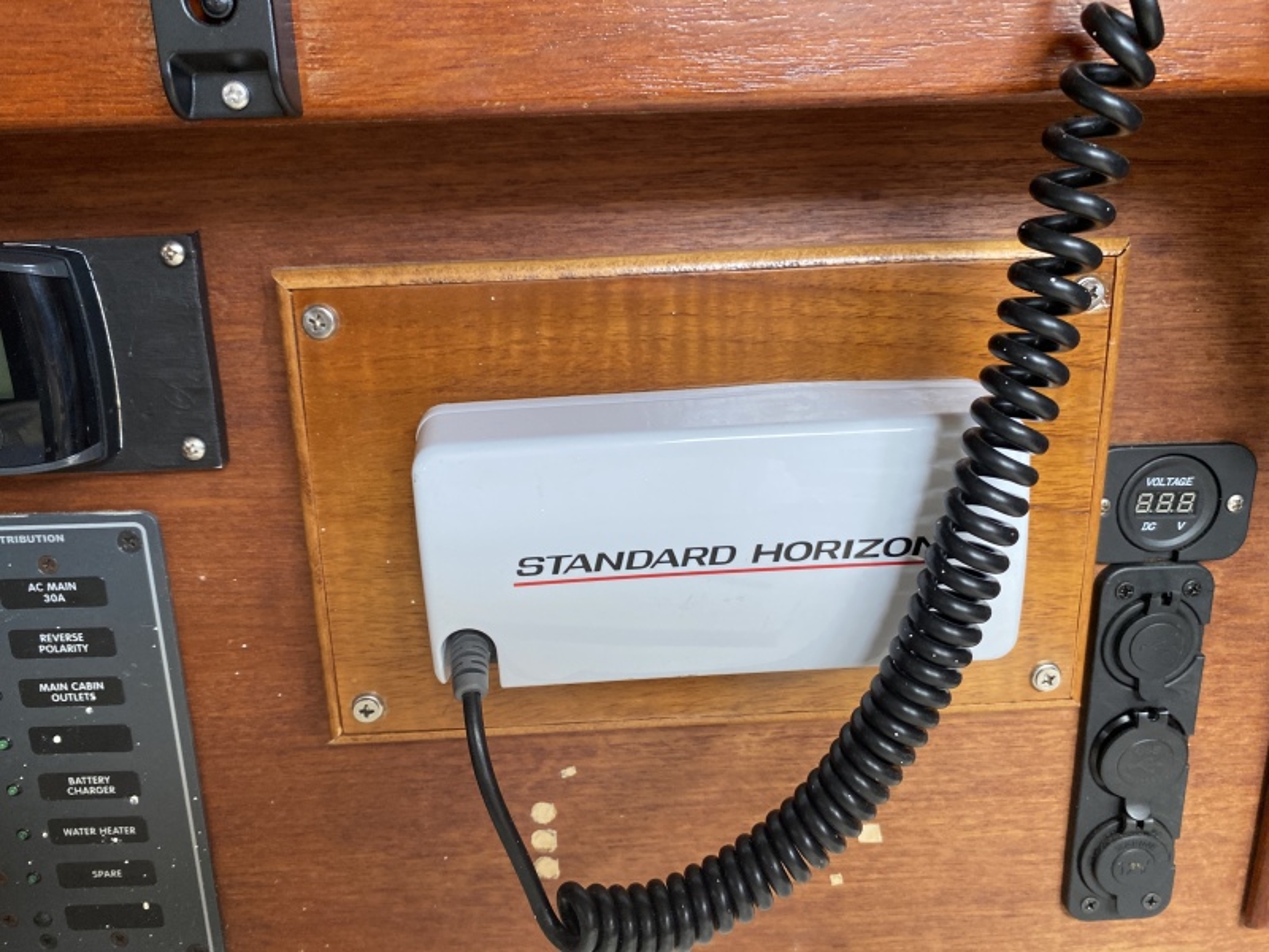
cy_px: 476
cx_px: 634
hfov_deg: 67.3
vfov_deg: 53.1
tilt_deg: -16.1
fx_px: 953
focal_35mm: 26
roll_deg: +0.2
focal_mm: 4.25
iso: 125
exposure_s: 1/101
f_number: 1.8
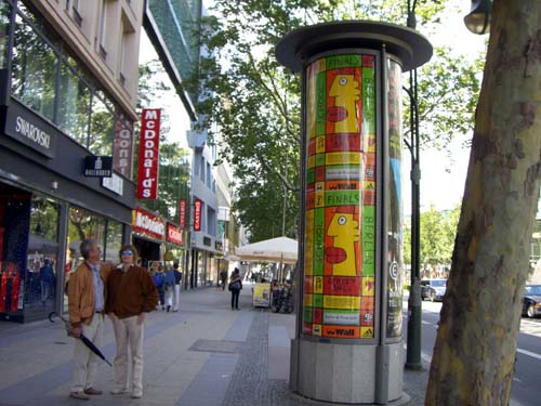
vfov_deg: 37.7
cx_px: 270
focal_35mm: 38
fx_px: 594
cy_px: 203
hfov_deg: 49.0
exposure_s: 1/160
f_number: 2.7
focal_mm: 6.2
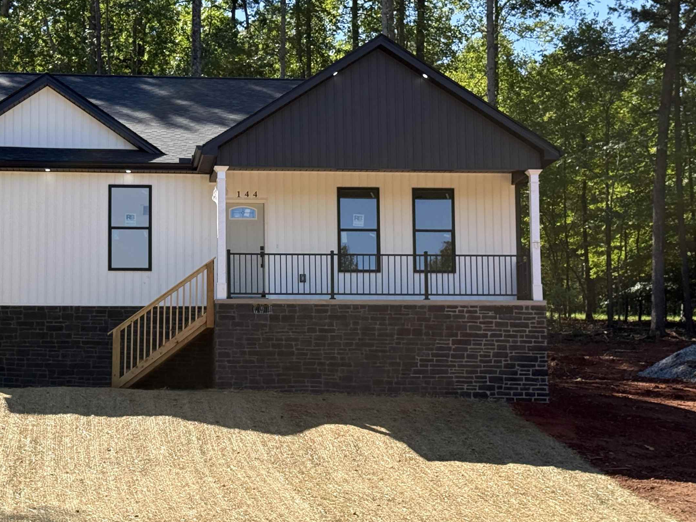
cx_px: 233
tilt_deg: +7.1
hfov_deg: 28.0
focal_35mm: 69
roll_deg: -0.4
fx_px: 1387
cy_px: 278
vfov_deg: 21.3
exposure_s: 1/3226
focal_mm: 6.76
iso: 80
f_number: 1.78
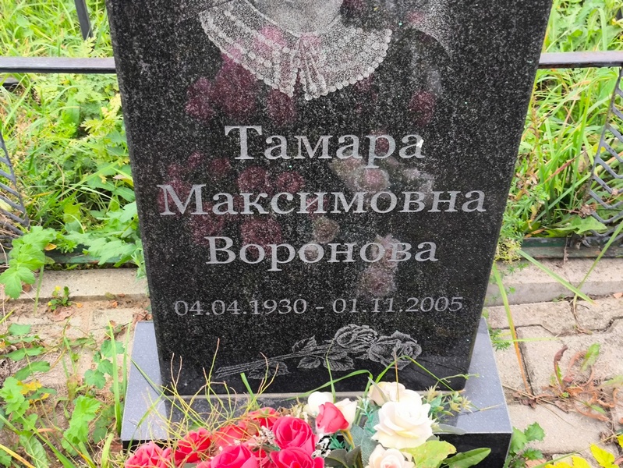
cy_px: 234
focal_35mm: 50
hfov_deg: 38.2
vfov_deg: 29.1
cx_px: 312
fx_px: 900
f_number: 1.7
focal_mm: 4.71
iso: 80
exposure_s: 1/120
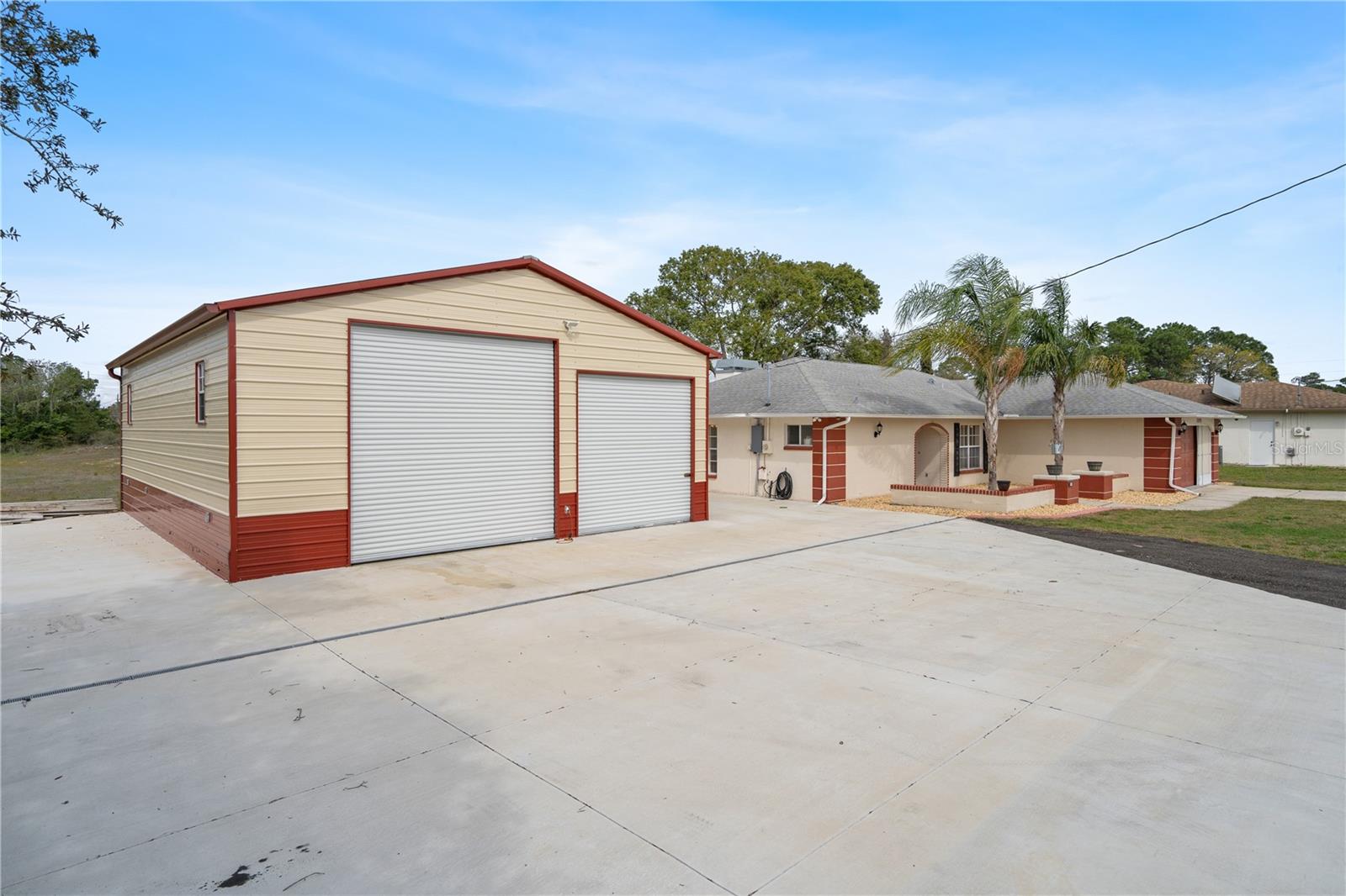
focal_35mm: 18
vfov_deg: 67.4
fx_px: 673
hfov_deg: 90.0
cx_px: 673
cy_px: 448
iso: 320
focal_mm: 18
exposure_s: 1/1250
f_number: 8
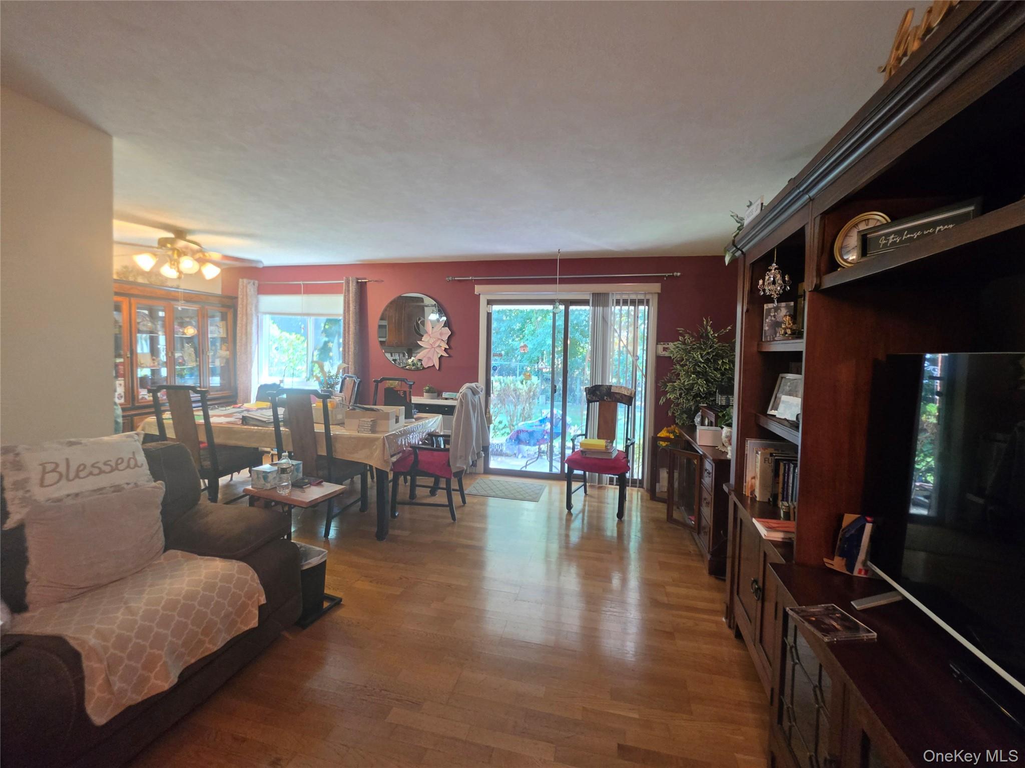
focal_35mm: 13
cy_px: 384
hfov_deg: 106.2
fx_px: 385
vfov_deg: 89.9
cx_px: 512
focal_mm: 2.2
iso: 400
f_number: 1.9
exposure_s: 1/60
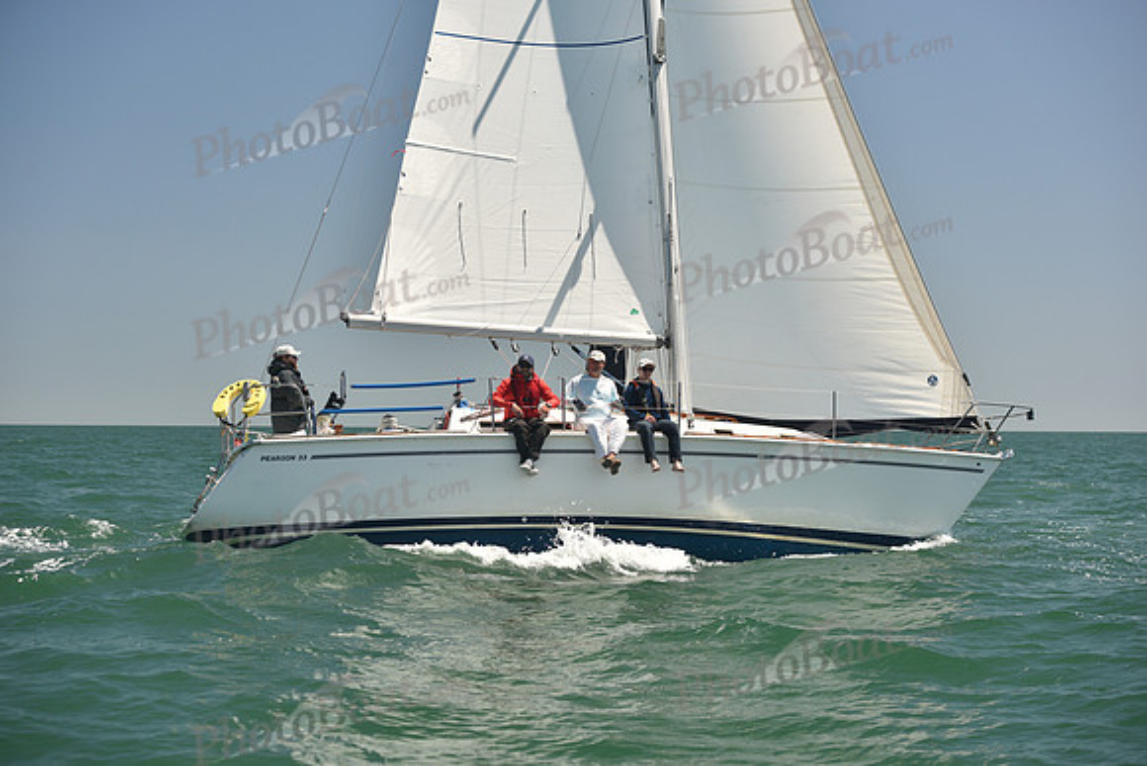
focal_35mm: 70
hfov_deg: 28.8
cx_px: 574
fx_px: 2231
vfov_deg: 19.5
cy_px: 383
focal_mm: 70
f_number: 4.5
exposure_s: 1/800
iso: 250
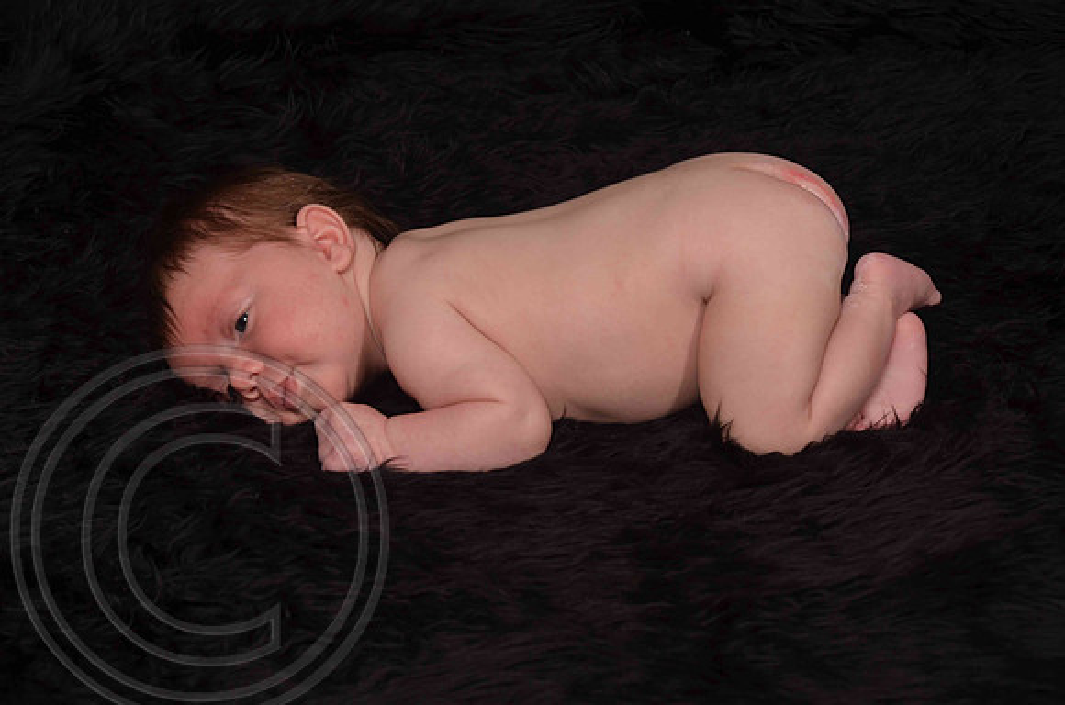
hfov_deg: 18.2
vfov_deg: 12.1
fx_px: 3321
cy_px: 352
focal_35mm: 112
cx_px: 532
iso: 200
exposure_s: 1/60
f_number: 9
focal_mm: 75
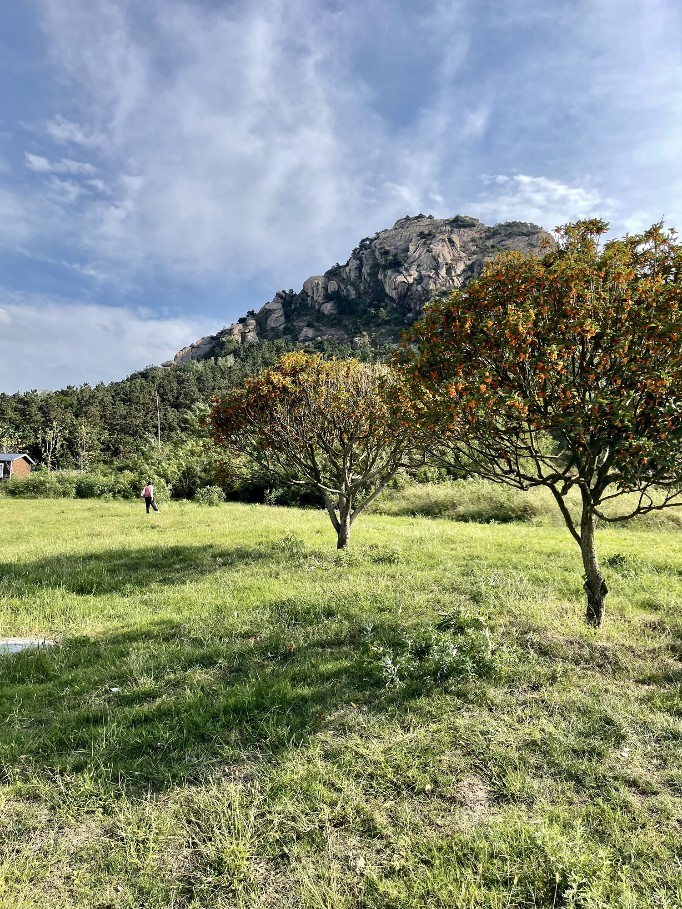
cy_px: 454
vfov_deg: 67.3
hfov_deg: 53.1
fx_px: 683
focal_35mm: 26
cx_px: 341
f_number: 1.6
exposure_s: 1/3344
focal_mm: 5.1
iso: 32
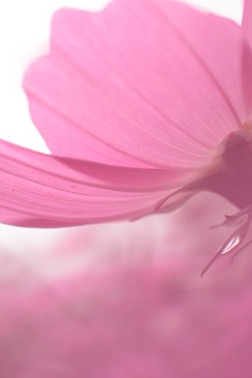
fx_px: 1196
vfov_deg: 17.9
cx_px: 118
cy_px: 189
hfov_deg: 12.0
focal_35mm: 114
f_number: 4.8
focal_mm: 21.4
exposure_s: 1/502
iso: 100
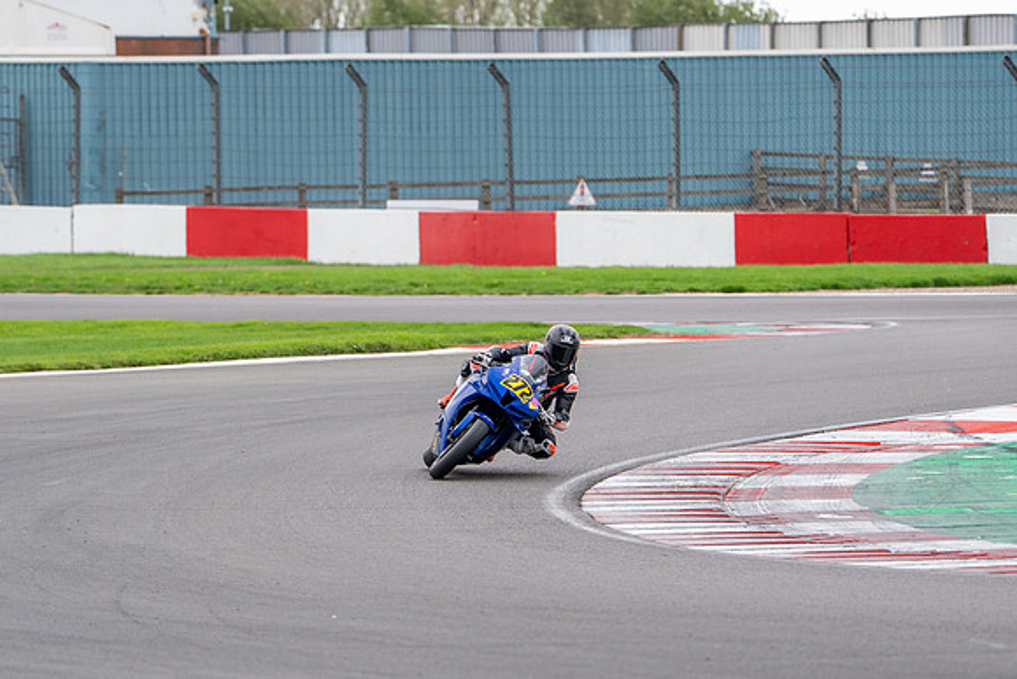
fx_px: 8110
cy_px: 314
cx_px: 486
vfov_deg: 4.8
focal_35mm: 287
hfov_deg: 7.2
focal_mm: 215
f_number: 4.5
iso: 160
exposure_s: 1/500
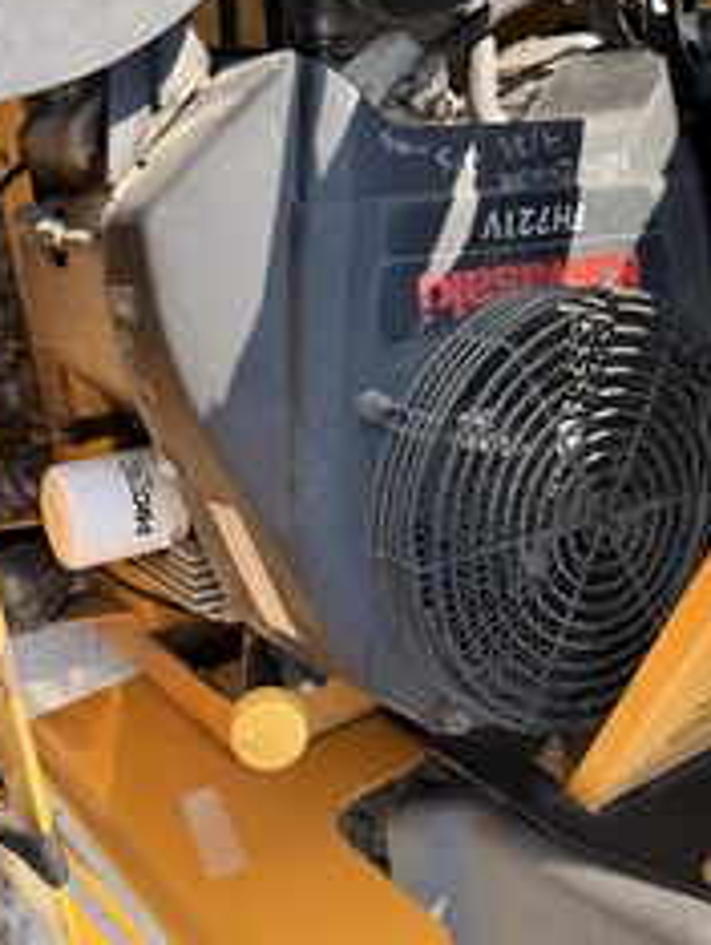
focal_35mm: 41
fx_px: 1121
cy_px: 428
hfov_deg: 35.2
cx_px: 351
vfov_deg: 45.7
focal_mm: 6.76
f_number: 1.78
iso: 80
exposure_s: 1/1139
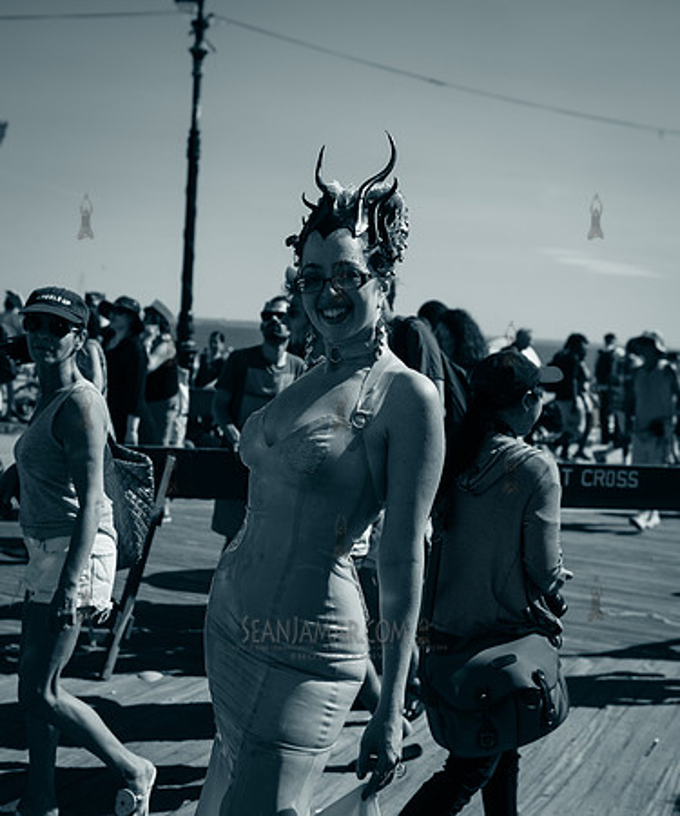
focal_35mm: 48
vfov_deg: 37.9
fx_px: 1190
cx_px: 343
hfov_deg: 31.9
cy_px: 408
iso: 100
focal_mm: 35
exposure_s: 1/3200
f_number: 3.5
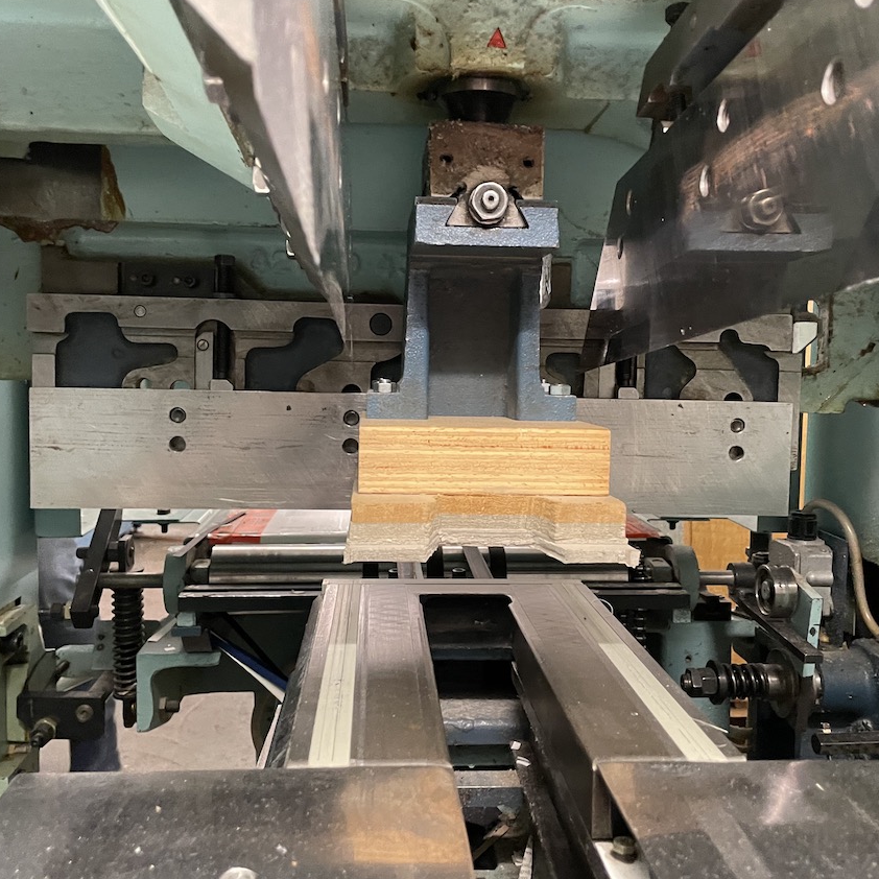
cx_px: 433
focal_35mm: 33
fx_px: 948
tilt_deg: -3.2
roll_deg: -1.0
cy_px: 435
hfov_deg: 49.7
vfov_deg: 49.7
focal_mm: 4.2
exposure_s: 1/33
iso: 500
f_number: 1.6
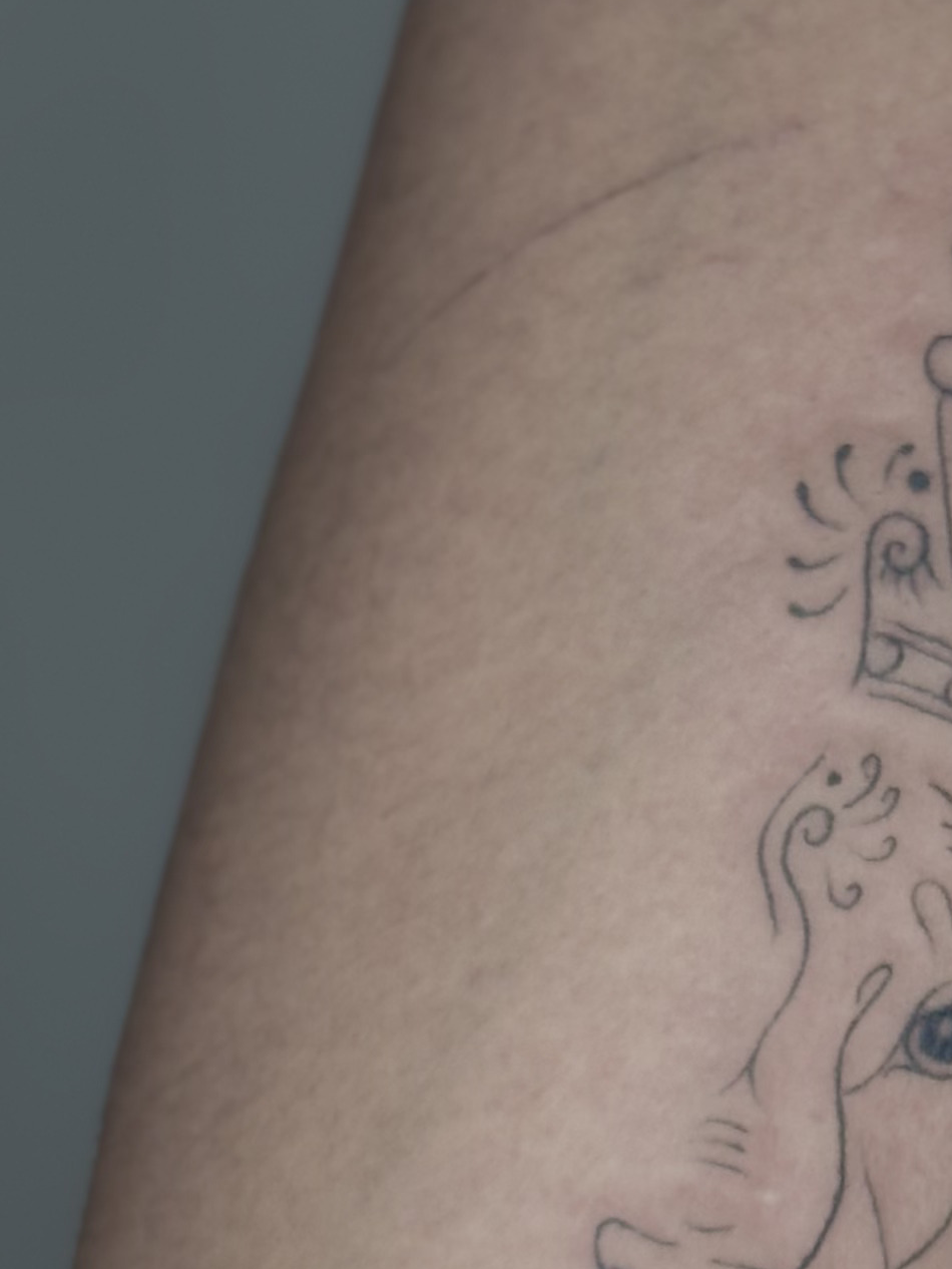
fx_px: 5425
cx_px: 650
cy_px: 722
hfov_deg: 10.0
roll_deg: +13.8
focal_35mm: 148
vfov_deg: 13.3
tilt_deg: -19.4
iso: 100
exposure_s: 1/60
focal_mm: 5.96
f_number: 1.6
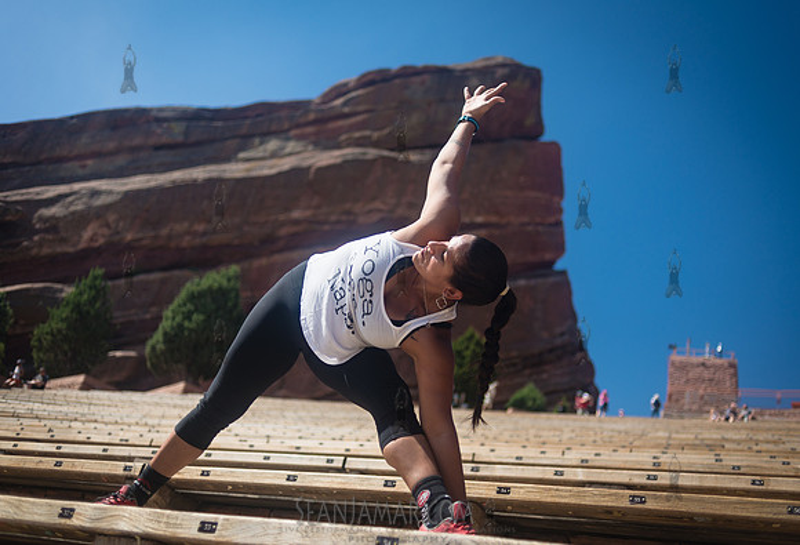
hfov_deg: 52.1
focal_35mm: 37
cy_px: 264
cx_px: 421
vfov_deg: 36.8
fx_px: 818
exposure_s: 1/2000
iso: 100
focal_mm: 35
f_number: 2
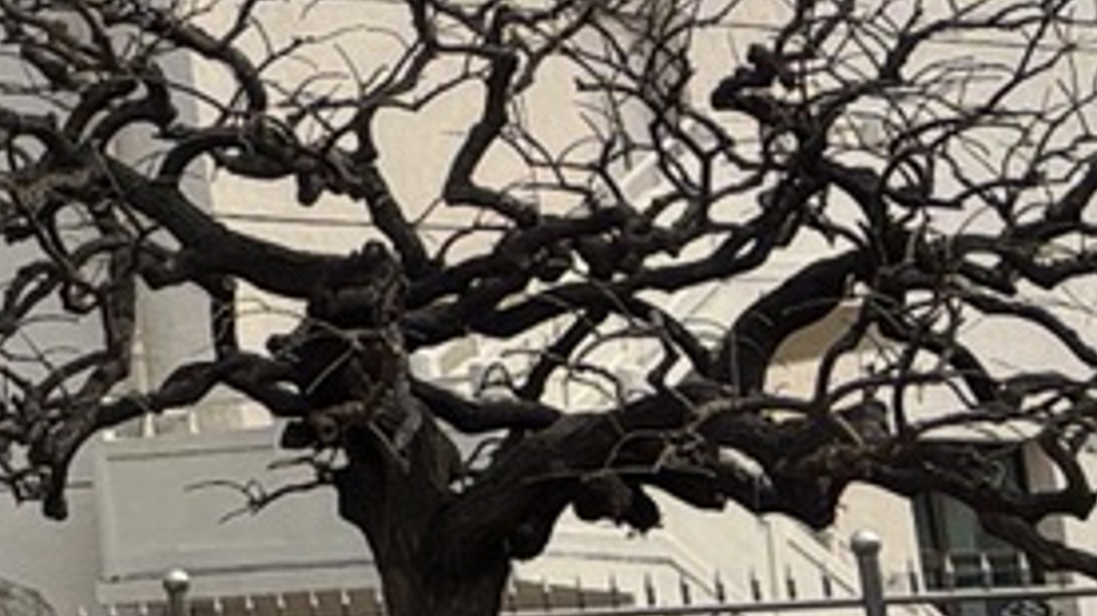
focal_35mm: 205
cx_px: -1884
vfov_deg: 5.7
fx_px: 5961
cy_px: -847
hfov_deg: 9.0
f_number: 1.6
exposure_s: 1/6711
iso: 50
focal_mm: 5.96
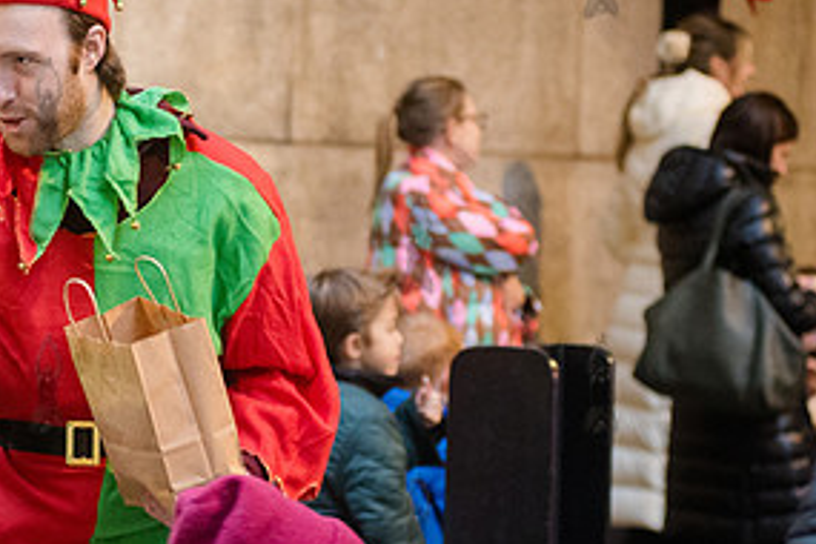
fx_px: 3694
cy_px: 382
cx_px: 46
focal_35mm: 163
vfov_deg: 8.4
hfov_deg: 12.5
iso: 6400
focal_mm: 80
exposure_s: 1/80
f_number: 3.2
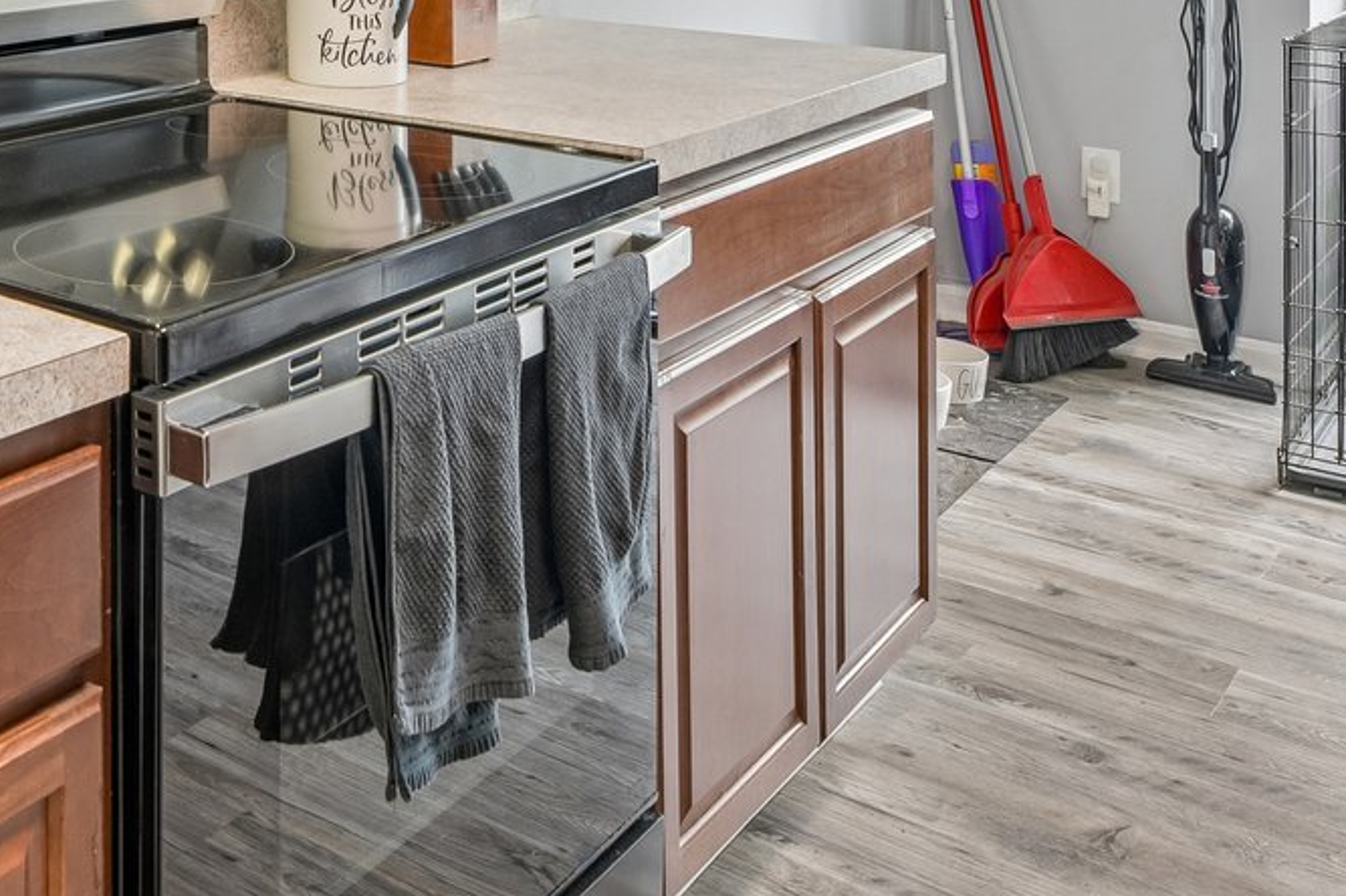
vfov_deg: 27.6
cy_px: -162
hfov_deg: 40.4
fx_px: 1607
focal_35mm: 43
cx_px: 34
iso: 400
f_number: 8
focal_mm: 14
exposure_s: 1/6
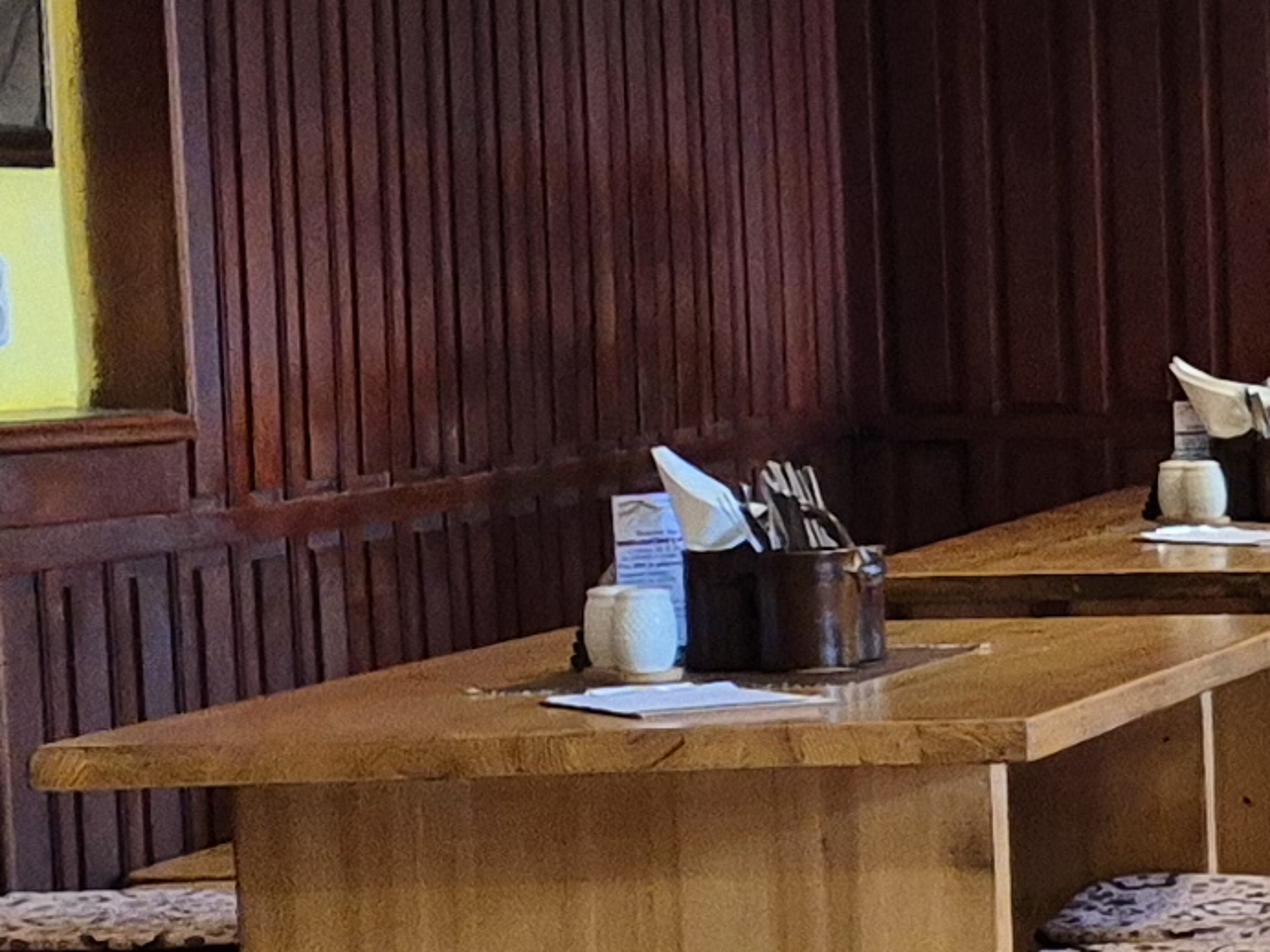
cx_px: 3551
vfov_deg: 11.1
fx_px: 4880
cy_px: 651
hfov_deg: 11.0
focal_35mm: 133
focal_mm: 5.4
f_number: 1.8
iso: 250
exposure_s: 1/100
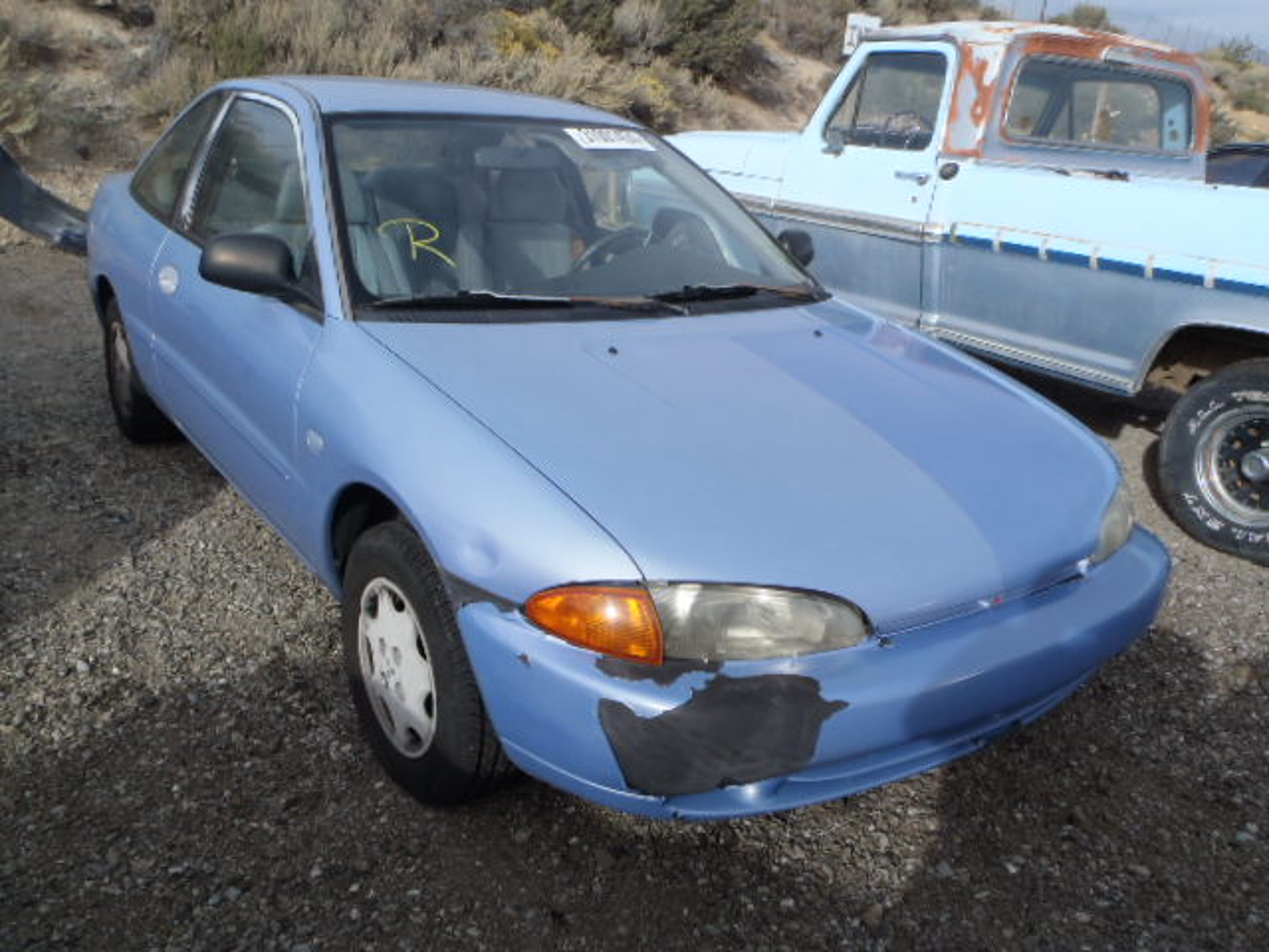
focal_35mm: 28
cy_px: 476
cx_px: 634
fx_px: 1026
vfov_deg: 49.7
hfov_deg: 63.4
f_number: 4.5
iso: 80
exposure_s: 1/400
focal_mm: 5
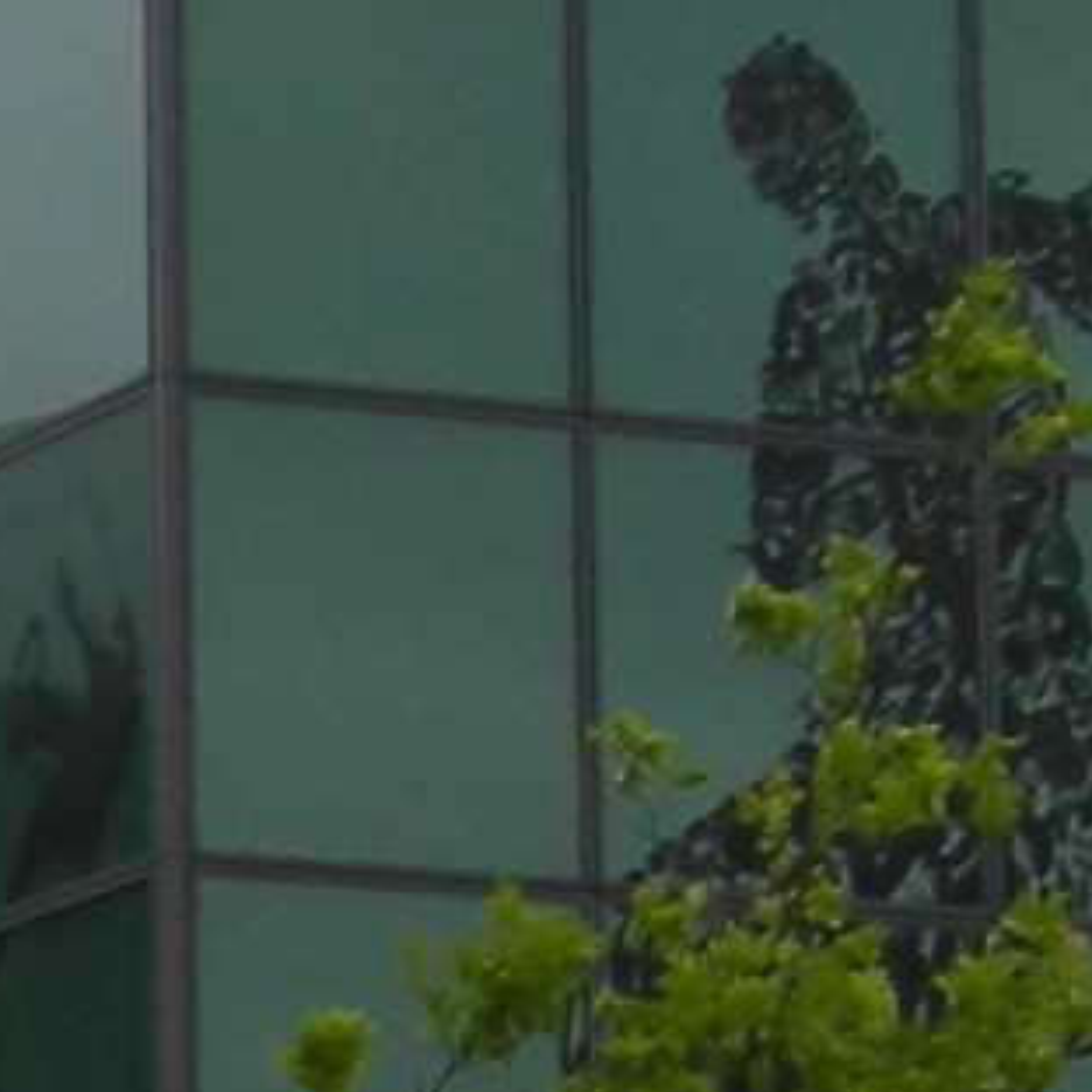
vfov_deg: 5.7
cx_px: -973
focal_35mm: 305
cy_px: 1256
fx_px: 10886
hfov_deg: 5.6
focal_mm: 5.7
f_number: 2.8
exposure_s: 1/64.2
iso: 50
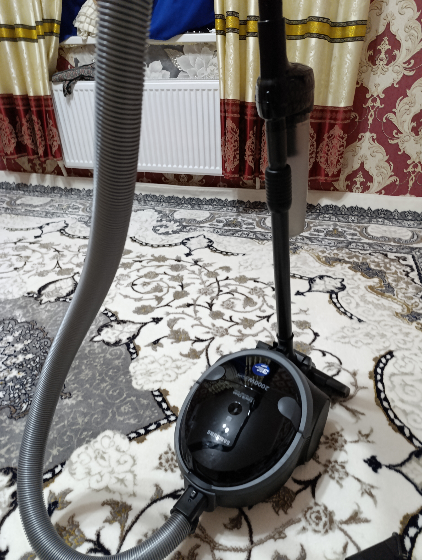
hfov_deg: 59.0
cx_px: 211
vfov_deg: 73.8
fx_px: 373
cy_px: 280
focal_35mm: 23
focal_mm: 6.14
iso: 1000
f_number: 1.6
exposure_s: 1/25
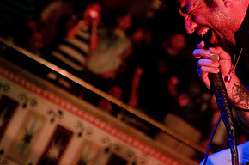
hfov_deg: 9.8
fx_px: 1449
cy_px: 64
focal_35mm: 210
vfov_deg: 6.5
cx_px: 156
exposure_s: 1/400
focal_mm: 70
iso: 1600
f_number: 2.8
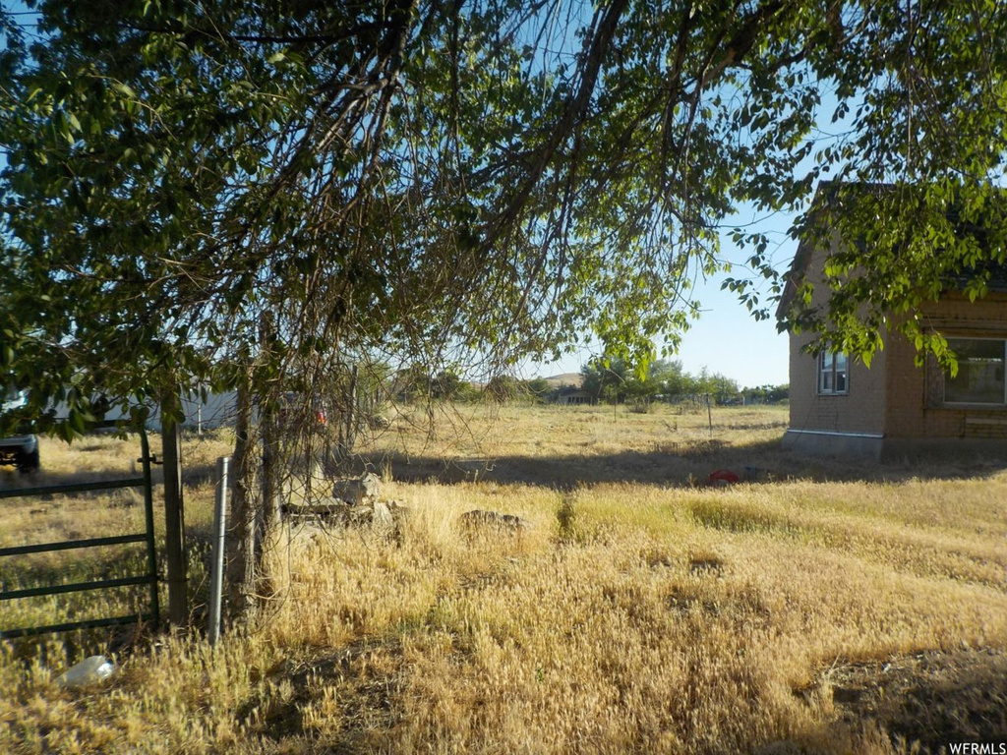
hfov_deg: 60.0
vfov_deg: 46.8
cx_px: 504
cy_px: 378
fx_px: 873
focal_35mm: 30
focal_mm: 4.1
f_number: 3.3
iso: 125
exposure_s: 1/800
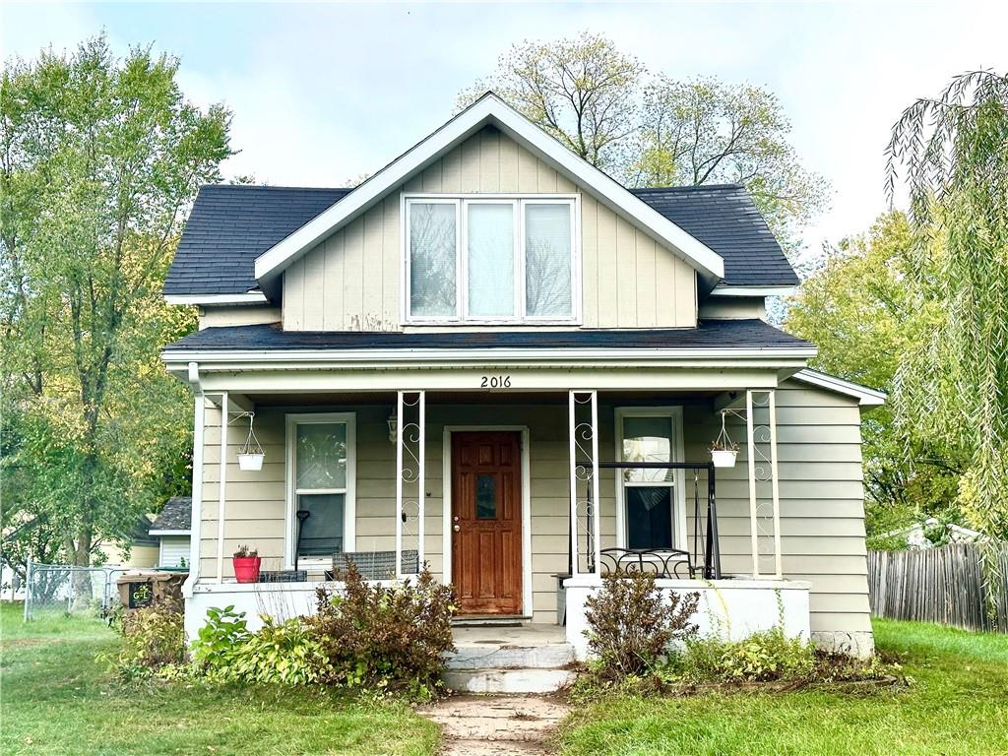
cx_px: 504
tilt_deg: +6.5
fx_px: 1398
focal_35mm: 48
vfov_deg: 30.3
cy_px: 378
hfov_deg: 39.7
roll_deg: +0.2
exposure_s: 1/1517
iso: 64
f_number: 1.78
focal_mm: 6.86
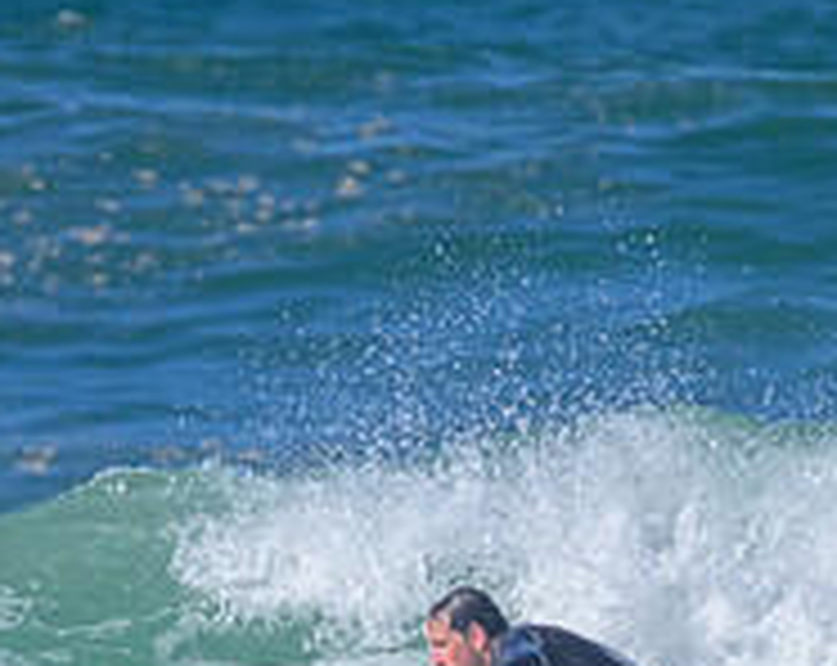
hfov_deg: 0.8
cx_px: 284
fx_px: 58018
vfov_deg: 0.7
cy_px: 772
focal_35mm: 2347
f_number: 11
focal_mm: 800
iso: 1000
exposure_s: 1/2000
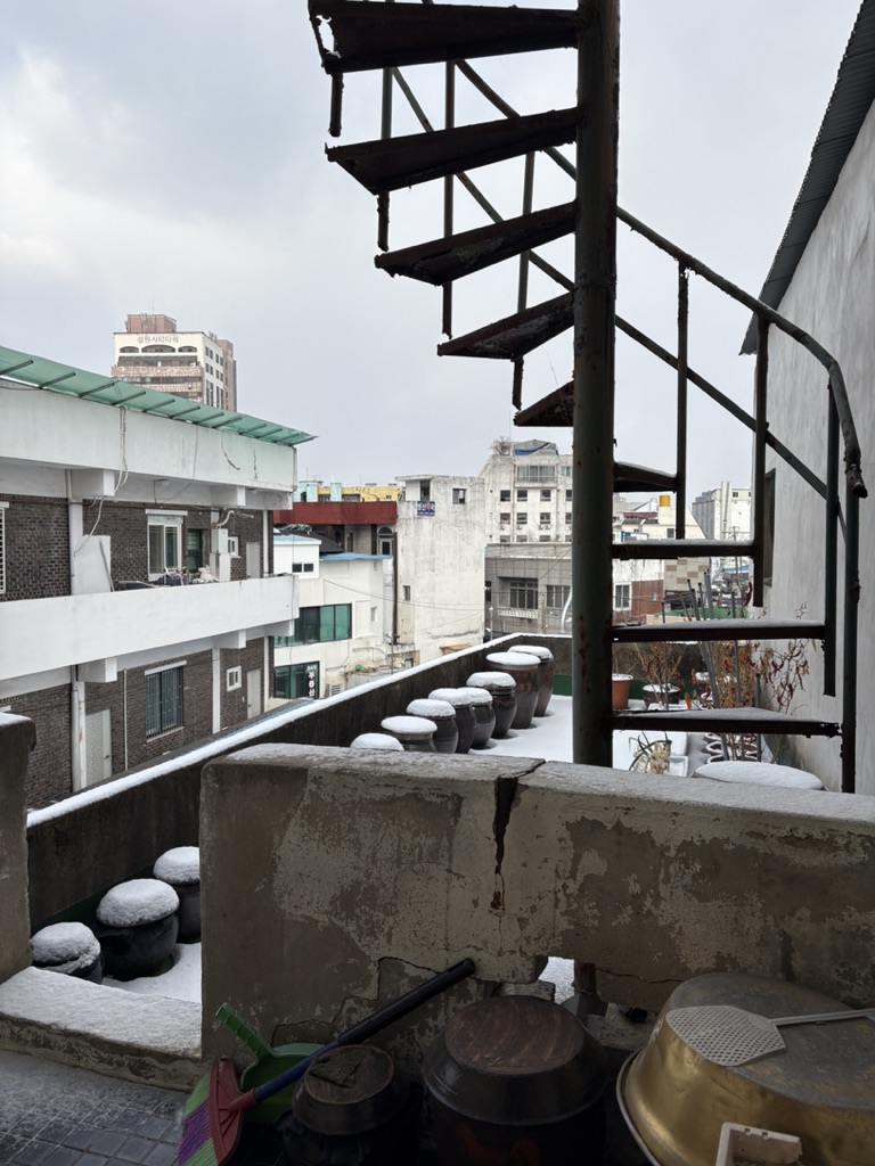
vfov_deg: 67.3
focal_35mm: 26
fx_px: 876
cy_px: 583
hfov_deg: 53.1
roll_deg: +0.0
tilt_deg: -2.4
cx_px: 438
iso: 50
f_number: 1.6
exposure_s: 1/3279
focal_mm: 5.96
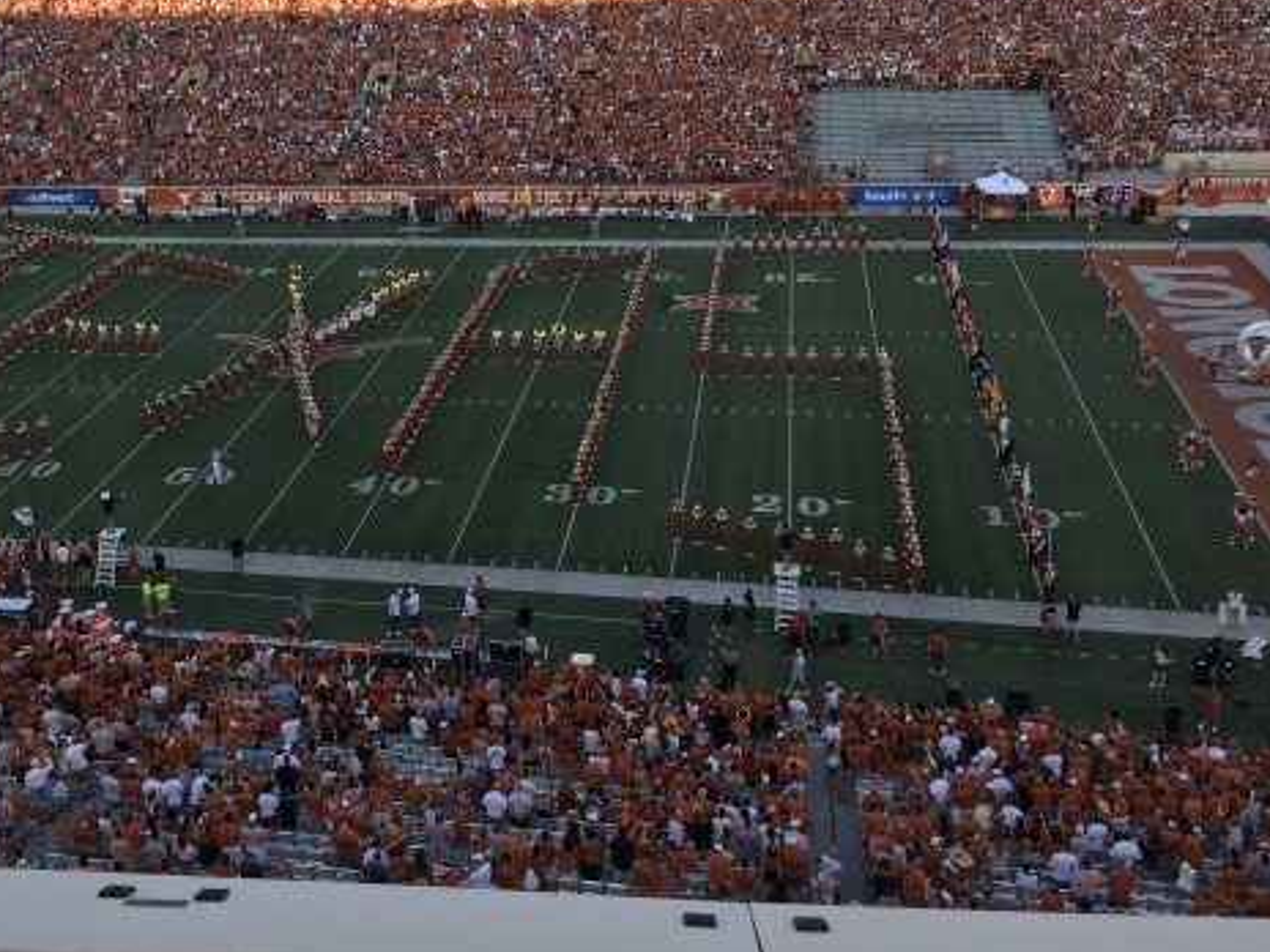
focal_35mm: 40
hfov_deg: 45.9
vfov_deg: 35.6
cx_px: 402
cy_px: 309
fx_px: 1468
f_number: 2.2
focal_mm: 4.15
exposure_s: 1/509
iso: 25
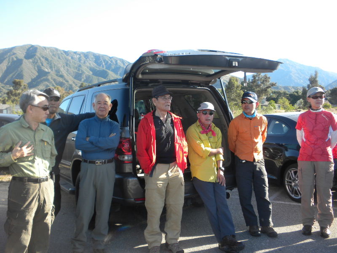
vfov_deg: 38.7
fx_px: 360
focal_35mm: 37
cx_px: 168
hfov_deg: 50.1
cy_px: 126
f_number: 3.5
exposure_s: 1/140
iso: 64
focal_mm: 6.6
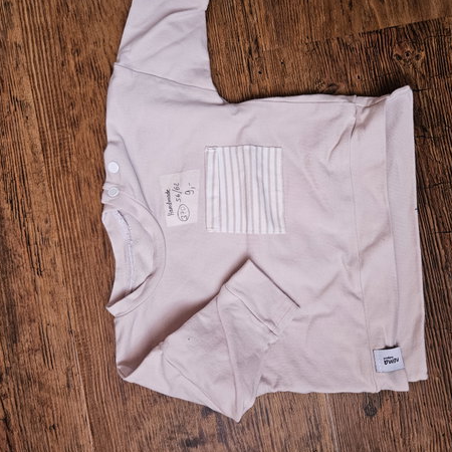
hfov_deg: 57.3
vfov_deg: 57.3
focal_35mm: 28
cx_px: 226
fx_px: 414
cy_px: 223
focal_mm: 5.4
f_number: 1.8
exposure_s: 1/100
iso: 200
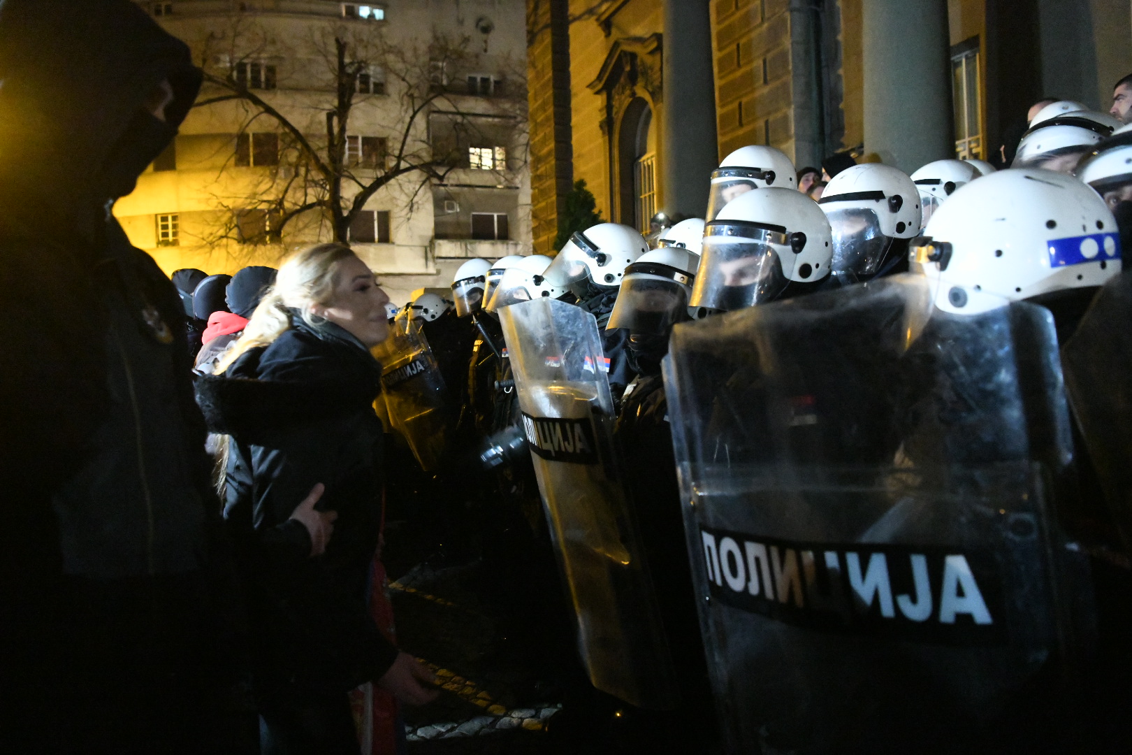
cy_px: 378
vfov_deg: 53.1
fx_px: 755
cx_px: 566
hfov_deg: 73.7
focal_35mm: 24
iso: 25600
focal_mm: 24
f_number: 3.5
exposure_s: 1/60
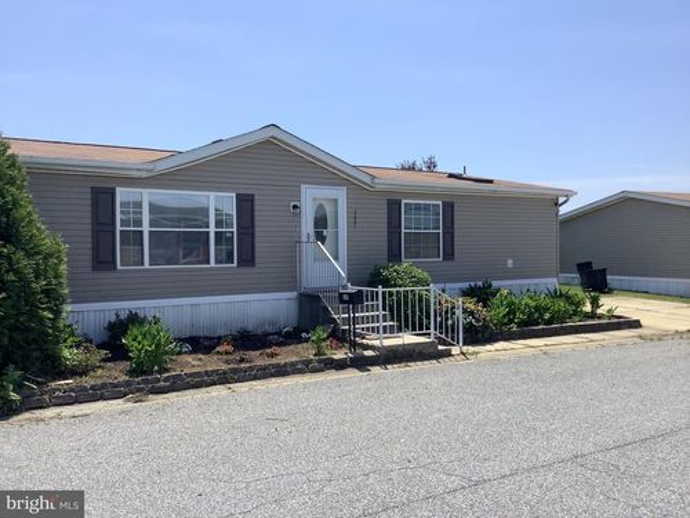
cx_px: 345
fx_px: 618
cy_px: 259
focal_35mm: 31
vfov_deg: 45.4
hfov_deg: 58.4
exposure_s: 1/1631
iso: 25
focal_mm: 3.3
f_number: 2.4
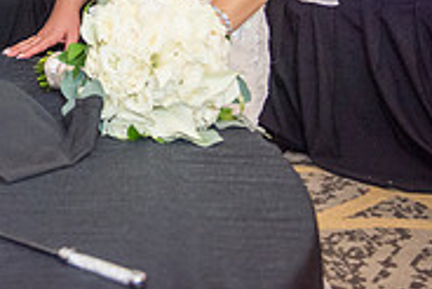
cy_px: -159
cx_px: -92
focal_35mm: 126
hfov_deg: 15.6
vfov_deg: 10.5
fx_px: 1513
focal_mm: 40
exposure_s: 1/200
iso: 1600
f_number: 2.8
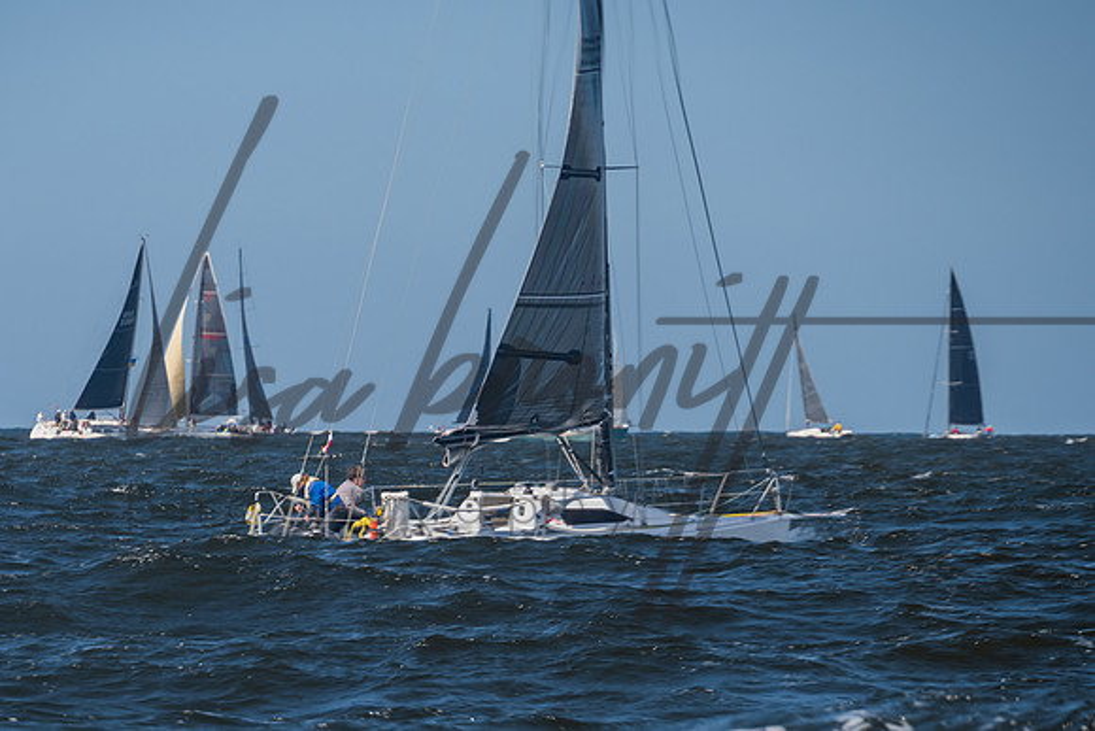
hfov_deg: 5.9
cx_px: 383
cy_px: 634
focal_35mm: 351
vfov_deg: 3.9
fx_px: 10690
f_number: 6.3
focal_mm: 200
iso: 100
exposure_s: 1/250
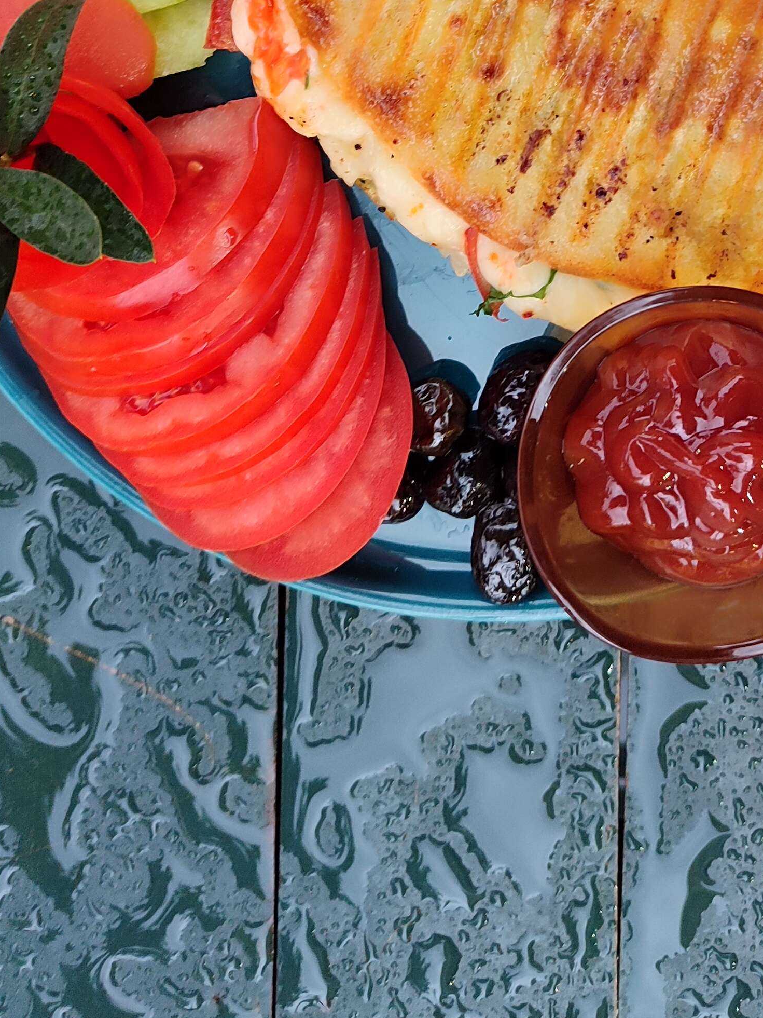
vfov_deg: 35.0
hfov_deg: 28.4
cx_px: 502
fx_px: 1499
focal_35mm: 51
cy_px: 74
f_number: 1.89
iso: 446
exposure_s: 1/50
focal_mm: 5.95
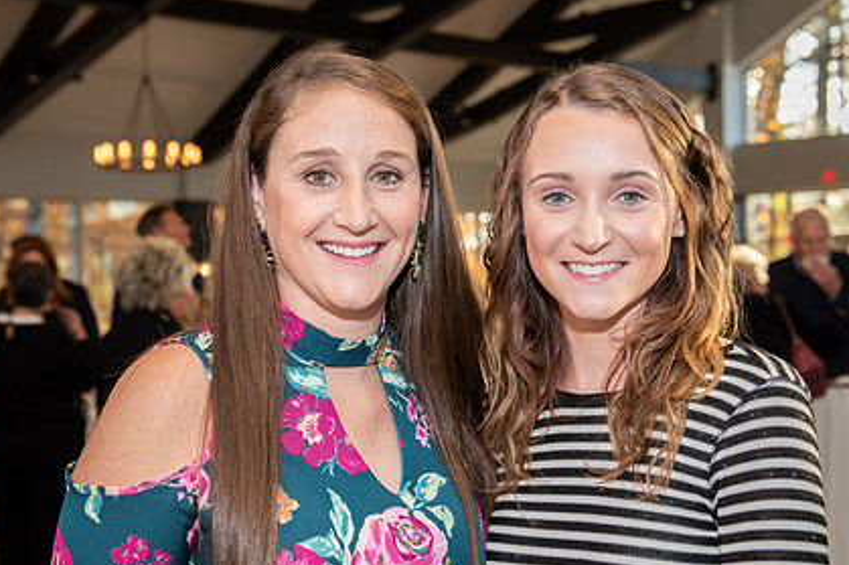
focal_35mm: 61
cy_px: 334
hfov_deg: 32.9
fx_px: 1438
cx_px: 456
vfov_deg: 22.2
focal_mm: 42
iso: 640
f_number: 4
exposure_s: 1/250
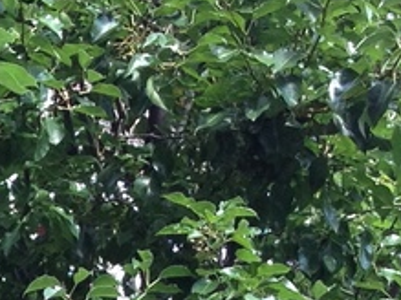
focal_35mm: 230
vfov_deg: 6.2
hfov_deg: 8.4
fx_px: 2663
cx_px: -260
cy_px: 702
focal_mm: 4.28
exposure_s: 1/160
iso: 80
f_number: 2.4
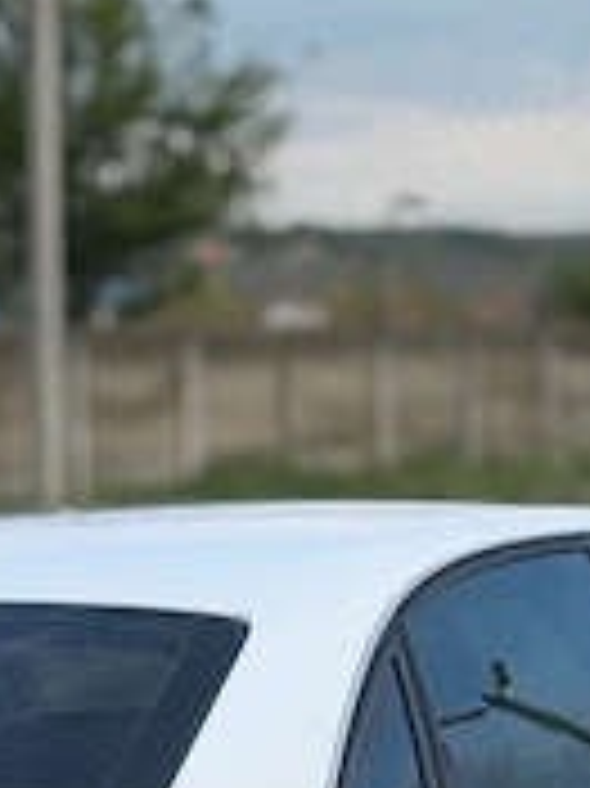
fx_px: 5006
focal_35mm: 220
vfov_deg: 8.9
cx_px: -5
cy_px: 923
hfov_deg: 6.7
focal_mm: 6.76
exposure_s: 1/1353
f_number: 1.78
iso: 64
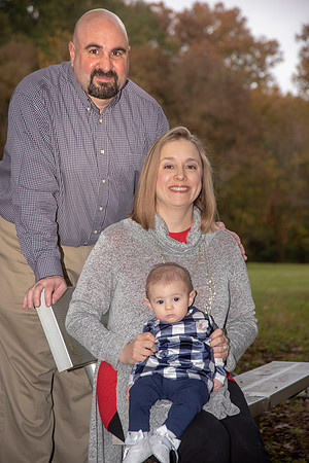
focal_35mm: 85
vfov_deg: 23.9
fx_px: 1094
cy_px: 232
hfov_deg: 16.1
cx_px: 154
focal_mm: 85
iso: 160
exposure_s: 1/250
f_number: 5.6
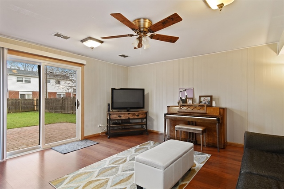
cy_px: 94
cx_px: 142
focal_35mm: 18
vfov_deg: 67.4
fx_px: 142
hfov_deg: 90.0
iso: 200
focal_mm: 12
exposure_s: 1/1.67
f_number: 8
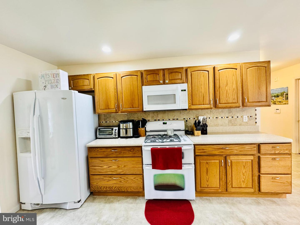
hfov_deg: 102.1
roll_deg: +2.2
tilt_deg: -2.0
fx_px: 121
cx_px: 150
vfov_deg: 85.7
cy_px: 112
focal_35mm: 14
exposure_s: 1/60
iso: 250
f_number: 2.2
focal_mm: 2.22
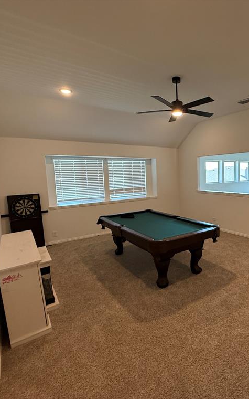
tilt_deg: -4.3
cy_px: 200
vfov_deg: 85.1
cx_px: 180
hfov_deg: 57.3
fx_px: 217
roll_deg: -0.9
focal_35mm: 20
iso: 250
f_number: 2.2
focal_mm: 2.22
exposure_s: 1/120
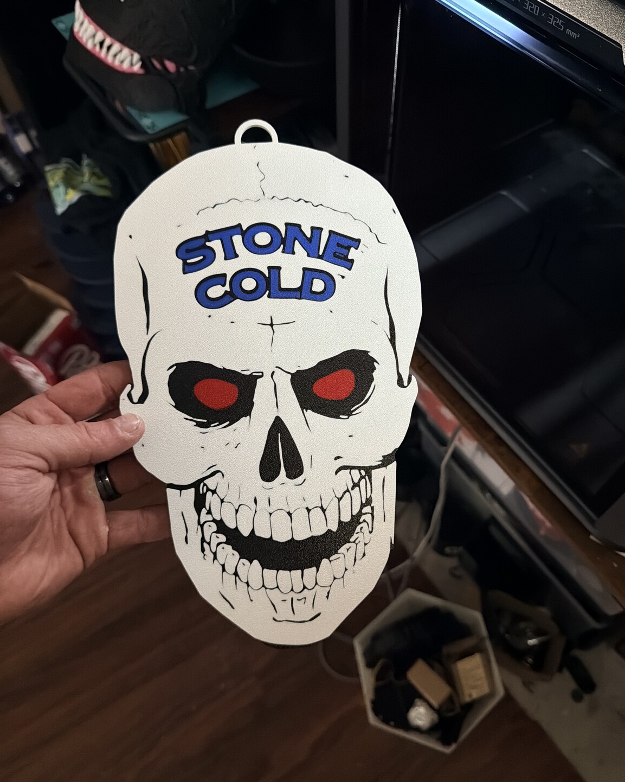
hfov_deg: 54.9
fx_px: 601
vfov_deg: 66.0
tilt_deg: -57.3
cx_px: 325
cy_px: 369
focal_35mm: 26
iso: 800
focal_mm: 6.76
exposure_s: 1/43
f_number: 1.78
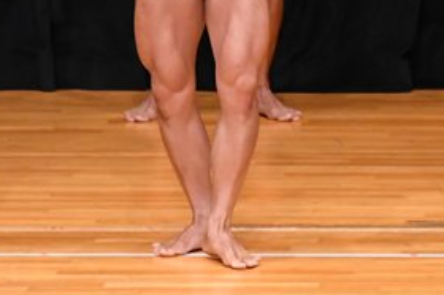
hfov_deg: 2.9
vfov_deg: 1.9
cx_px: 213
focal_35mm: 707
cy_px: -92
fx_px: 8709
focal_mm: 170
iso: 4000
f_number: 5.6
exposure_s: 1/400
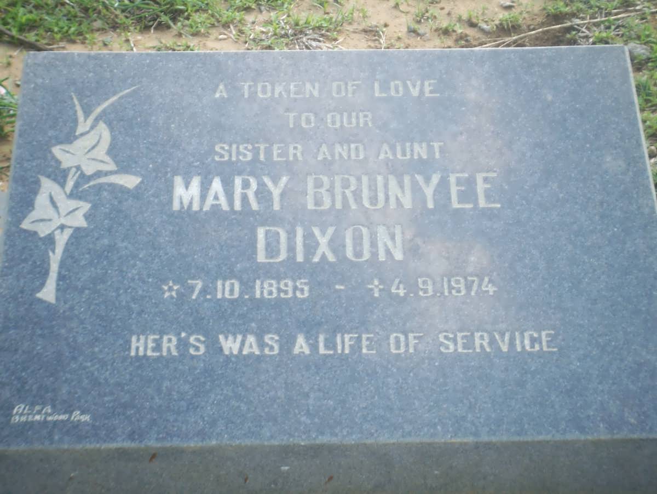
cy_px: 247
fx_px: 1729
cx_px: 328
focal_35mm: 91
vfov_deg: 16.3
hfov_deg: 21.5
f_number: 4.3
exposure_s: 1/100
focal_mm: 15.2
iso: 64
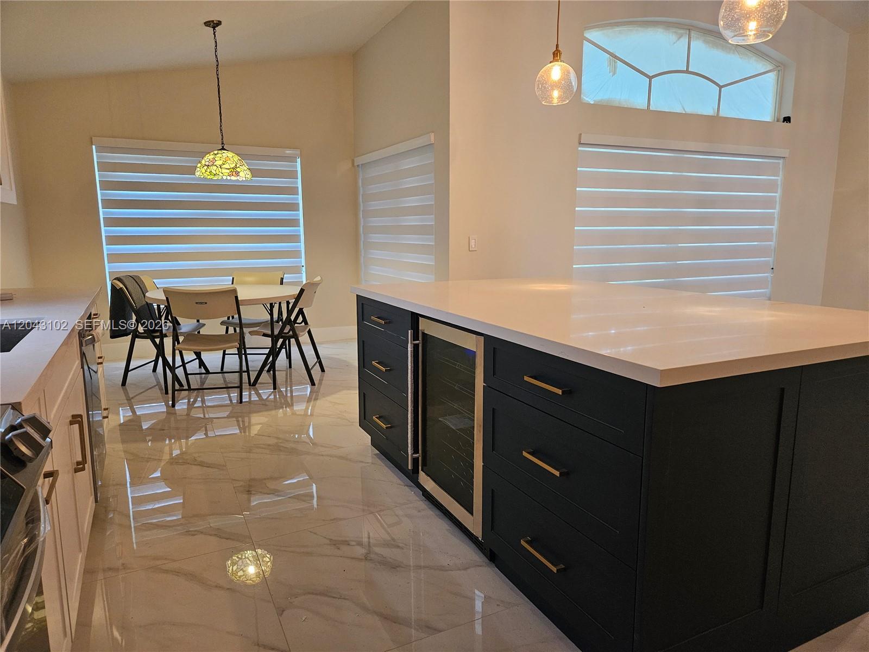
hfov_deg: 73.9
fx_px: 577
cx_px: 434
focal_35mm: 23
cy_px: 326
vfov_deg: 58.9
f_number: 1.8
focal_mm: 5.4
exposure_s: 1/120
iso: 500
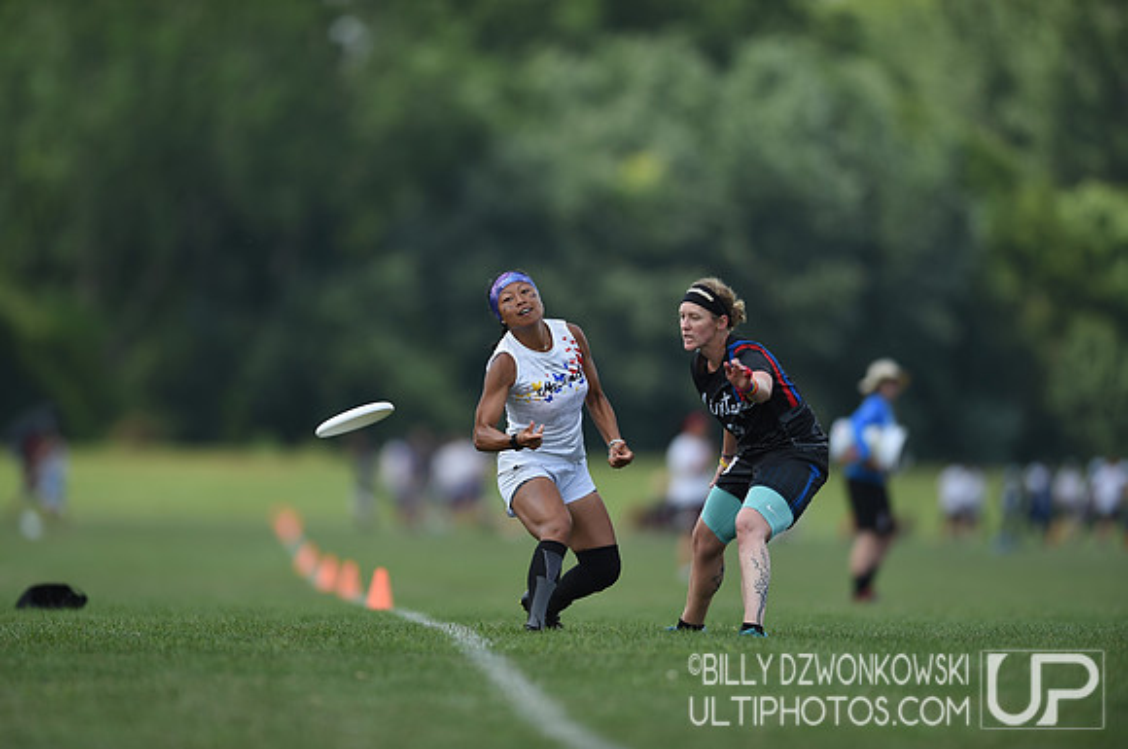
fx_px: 12516
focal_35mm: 400
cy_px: 374
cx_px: 564
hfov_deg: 5.2
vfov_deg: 3.4
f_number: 2.8
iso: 100
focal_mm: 400
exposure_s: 1/1000
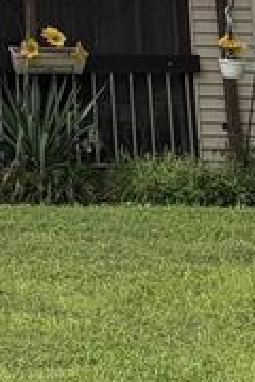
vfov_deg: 12.3
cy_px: -286
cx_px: -446
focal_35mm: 154
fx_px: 1636
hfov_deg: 7.9
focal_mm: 5.96
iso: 50
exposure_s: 1/3279
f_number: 1.6
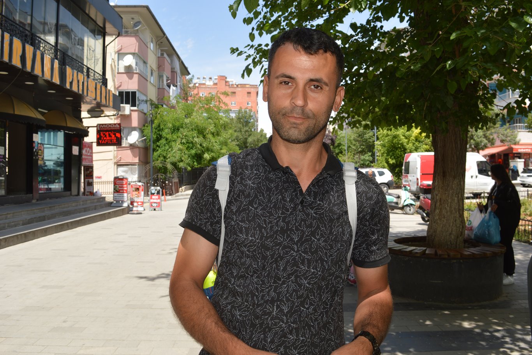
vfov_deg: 43.6
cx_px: 266
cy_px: 178
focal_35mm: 30
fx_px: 443
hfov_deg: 61.9
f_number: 6.3
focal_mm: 20
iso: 100
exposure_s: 1/200
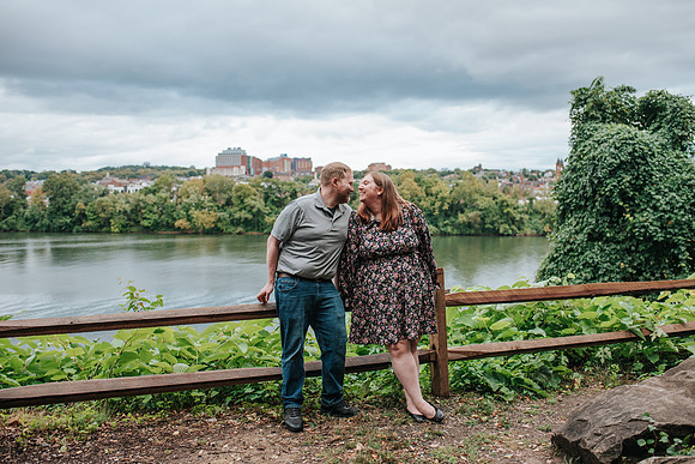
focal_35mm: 36
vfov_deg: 36.7
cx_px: 360
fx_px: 700
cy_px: 232
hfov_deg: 52.8
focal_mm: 35
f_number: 3.2
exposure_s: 1/800
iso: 800
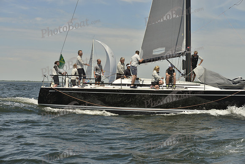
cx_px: 122
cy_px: 82
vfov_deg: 19.5
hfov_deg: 28.8
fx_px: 476
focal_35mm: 70
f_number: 9
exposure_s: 1/1600
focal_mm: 70
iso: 280
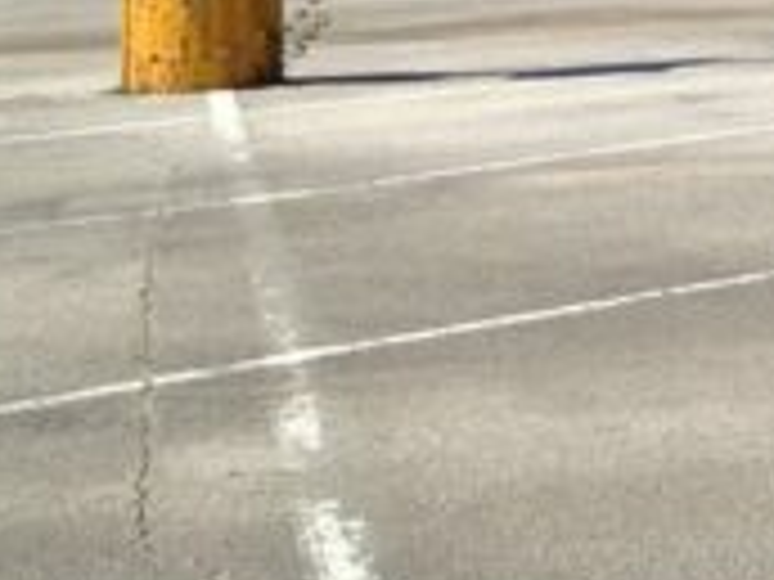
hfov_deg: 12.2
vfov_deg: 9.7
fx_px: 3332
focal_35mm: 149
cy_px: -281
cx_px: 1361
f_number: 2.4
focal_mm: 4.13
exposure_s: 1/1427
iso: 50
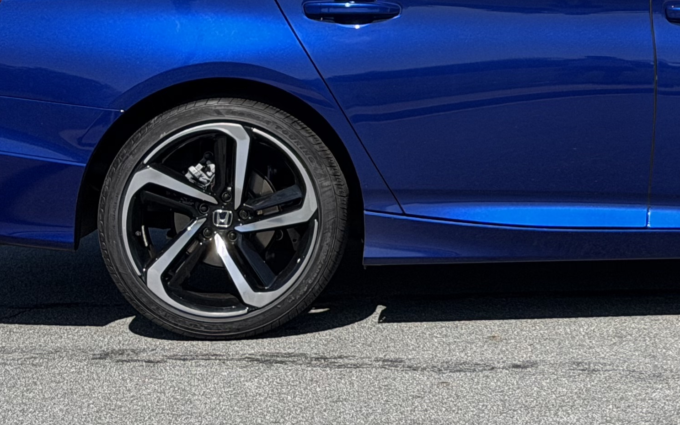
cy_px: -121
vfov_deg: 9.3
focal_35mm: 138
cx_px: 679
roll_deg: +1.1
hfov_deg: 14.9
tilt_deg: -0.8
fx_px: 2557
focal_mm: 6.76
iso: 80
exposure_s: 1/5208
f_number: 1.78
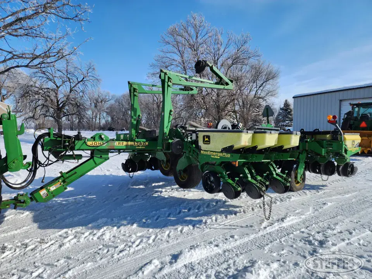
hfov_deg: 73.9
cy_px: 140
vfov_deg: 58.9
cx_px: 186
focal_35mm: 23
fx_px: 247
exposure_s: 1/1441
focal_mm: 6.4
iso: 12
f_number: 1.8
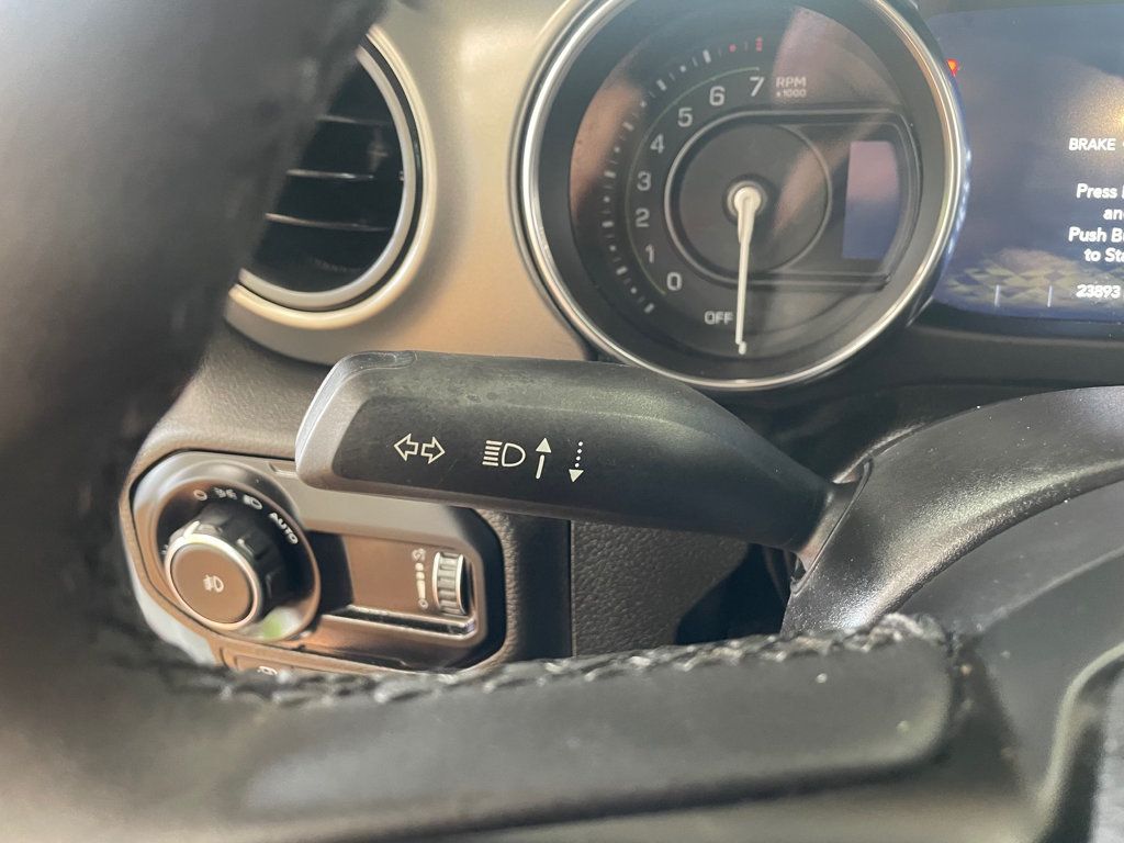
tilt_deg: -28.9
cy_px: 422
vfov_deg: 53.1
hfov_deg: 67.3
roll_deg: +4.0
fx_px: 844
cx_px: 562
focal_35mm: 26
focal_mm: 4.2
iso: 400
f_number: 1.6
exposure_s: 1/60
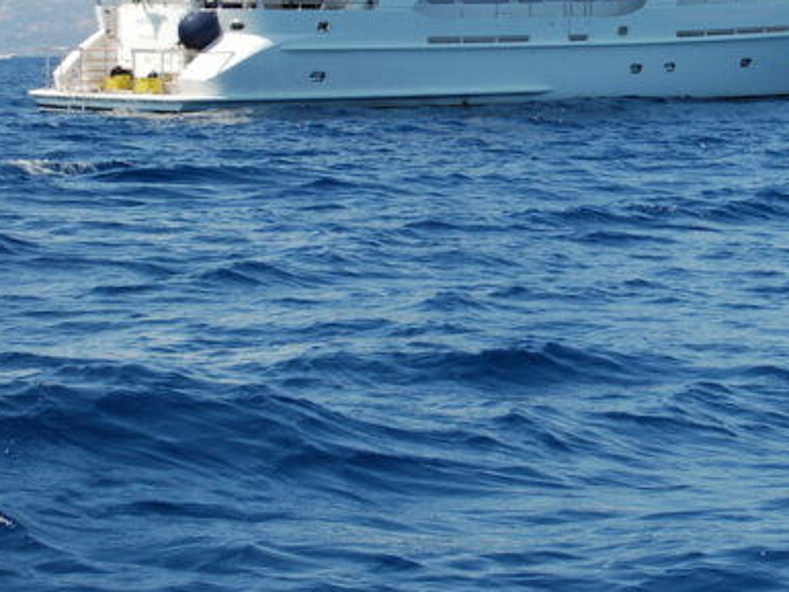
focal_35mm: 158
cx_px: 709
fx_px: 3601
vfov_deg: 9.4
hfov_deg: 12.4
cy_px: 120
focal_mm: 55
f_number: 9
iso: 200
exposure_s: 1/320
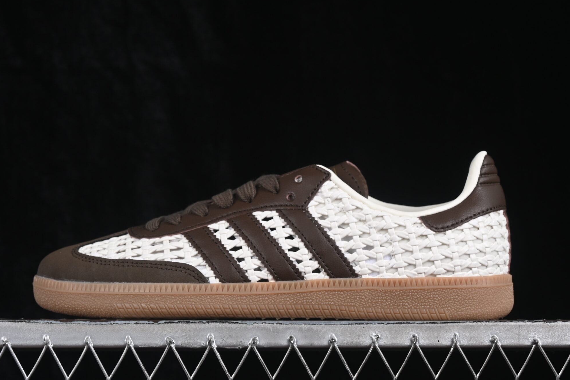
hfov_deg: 21.0
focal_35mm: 97
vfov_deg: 14.1
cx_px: 280
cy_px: 168
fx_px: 1536
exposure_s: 1/80
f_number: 8
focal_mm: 50
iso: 160
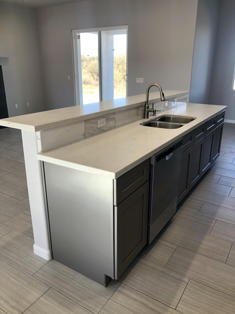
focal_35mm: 28
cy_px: 157
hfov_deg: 49.7
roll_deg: +0.0
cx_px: 118
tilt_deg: -18.3
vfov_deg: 63.4
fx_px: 253
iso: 64
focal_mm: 3.99
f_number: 1.8
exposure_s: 1/120
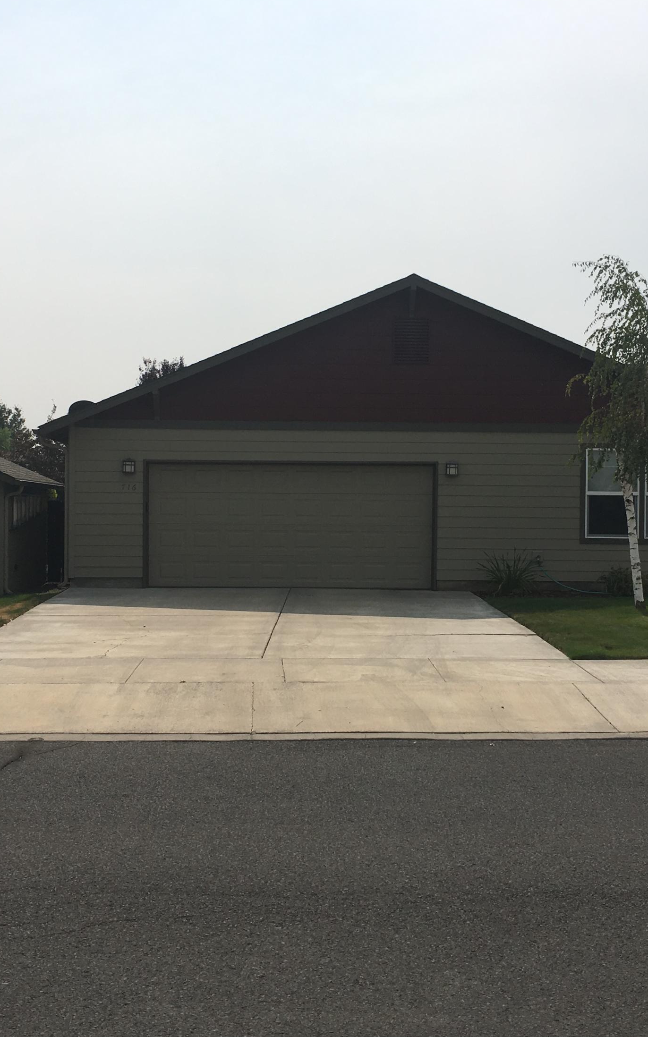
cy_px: 525
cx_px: 319
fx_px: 1187
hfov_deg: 30.5
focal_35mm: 42
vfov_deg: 47.2
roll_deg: -0.5
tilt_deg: +2.4
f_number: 2.2
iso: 25
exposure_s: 1/3846
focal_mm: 4.15
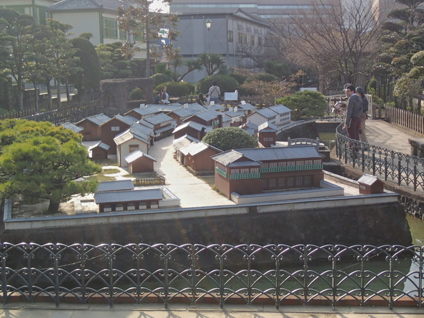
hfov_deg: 38.9
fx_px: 600
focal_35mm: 49
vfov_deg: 29.7
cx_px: 212
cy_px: 159
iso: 100
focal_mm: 8.99
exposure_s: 1/250
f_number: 4.5
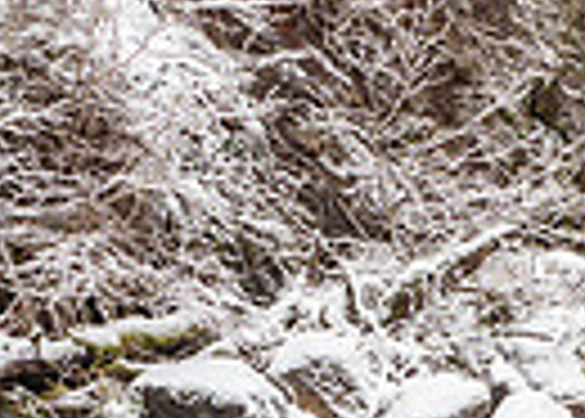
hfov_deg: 14.0
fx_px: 2261
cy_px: 520
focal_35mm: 136
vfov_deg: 10.4
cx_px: 806
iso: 200
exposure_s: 1/15
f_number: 5.6
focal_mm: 15
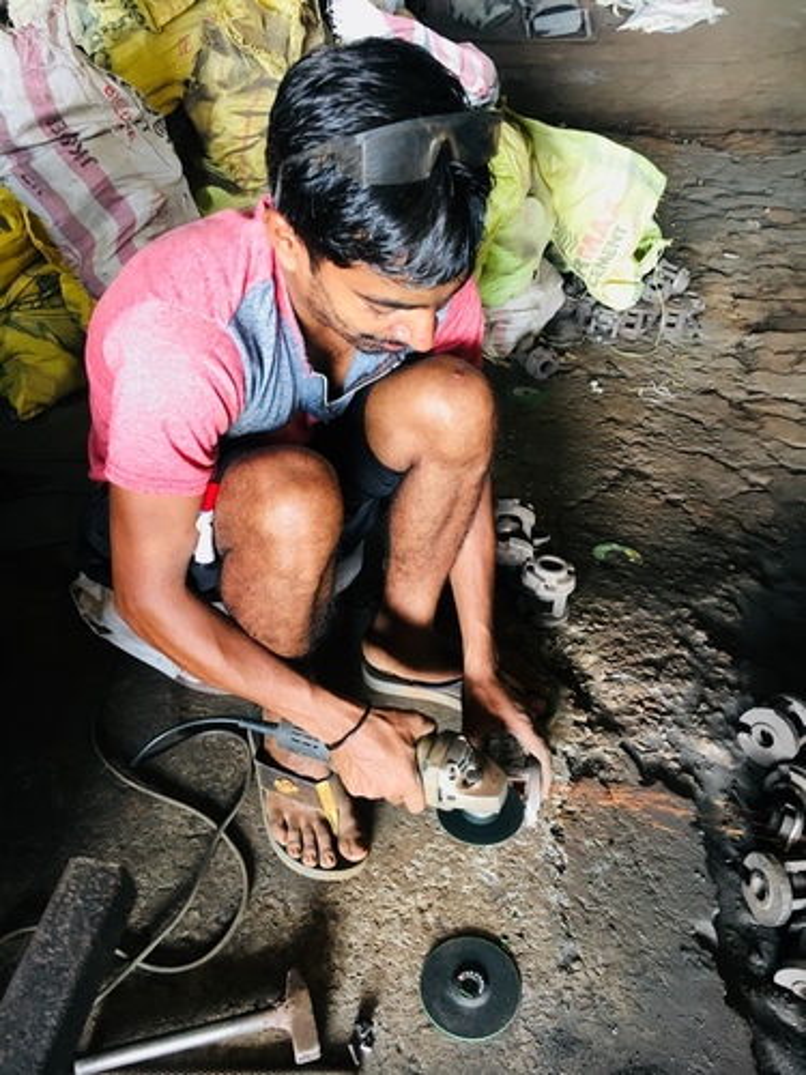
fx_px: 900
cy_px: 538
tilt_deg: -38.5
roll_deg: +1.8
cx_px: 403
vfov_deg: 61.7
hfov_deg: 48.2
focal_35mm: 29
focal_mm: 4.15
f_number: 2.2
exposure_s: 1/33
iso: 100
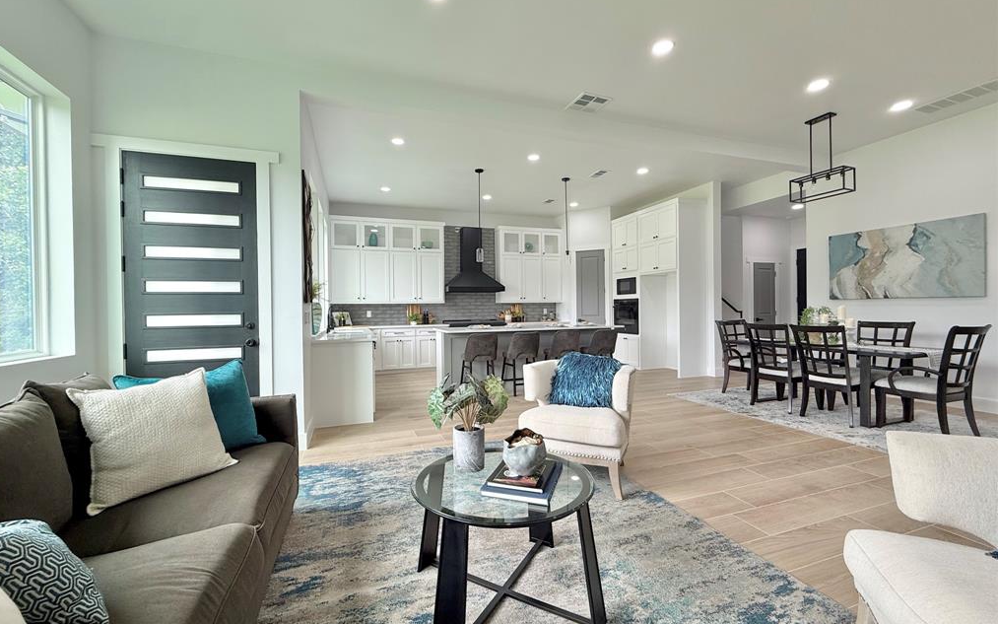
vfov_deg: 74.8
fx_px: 408
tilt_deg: +0.4
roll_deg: +0.1
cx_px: 495
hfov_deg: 101.5
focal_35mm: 15
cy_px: 309
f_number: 2.2
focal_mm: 2.22
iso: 80
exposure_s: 1/99
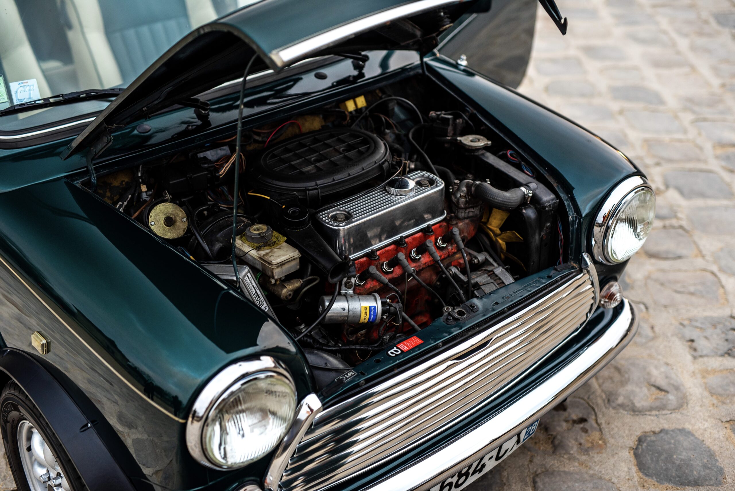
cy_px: 246
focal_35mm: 50
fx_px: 1021
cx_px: 368
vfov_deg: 27.0
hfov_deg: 39.6
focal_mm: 50
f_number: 2.2
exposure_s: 1/100
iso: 320
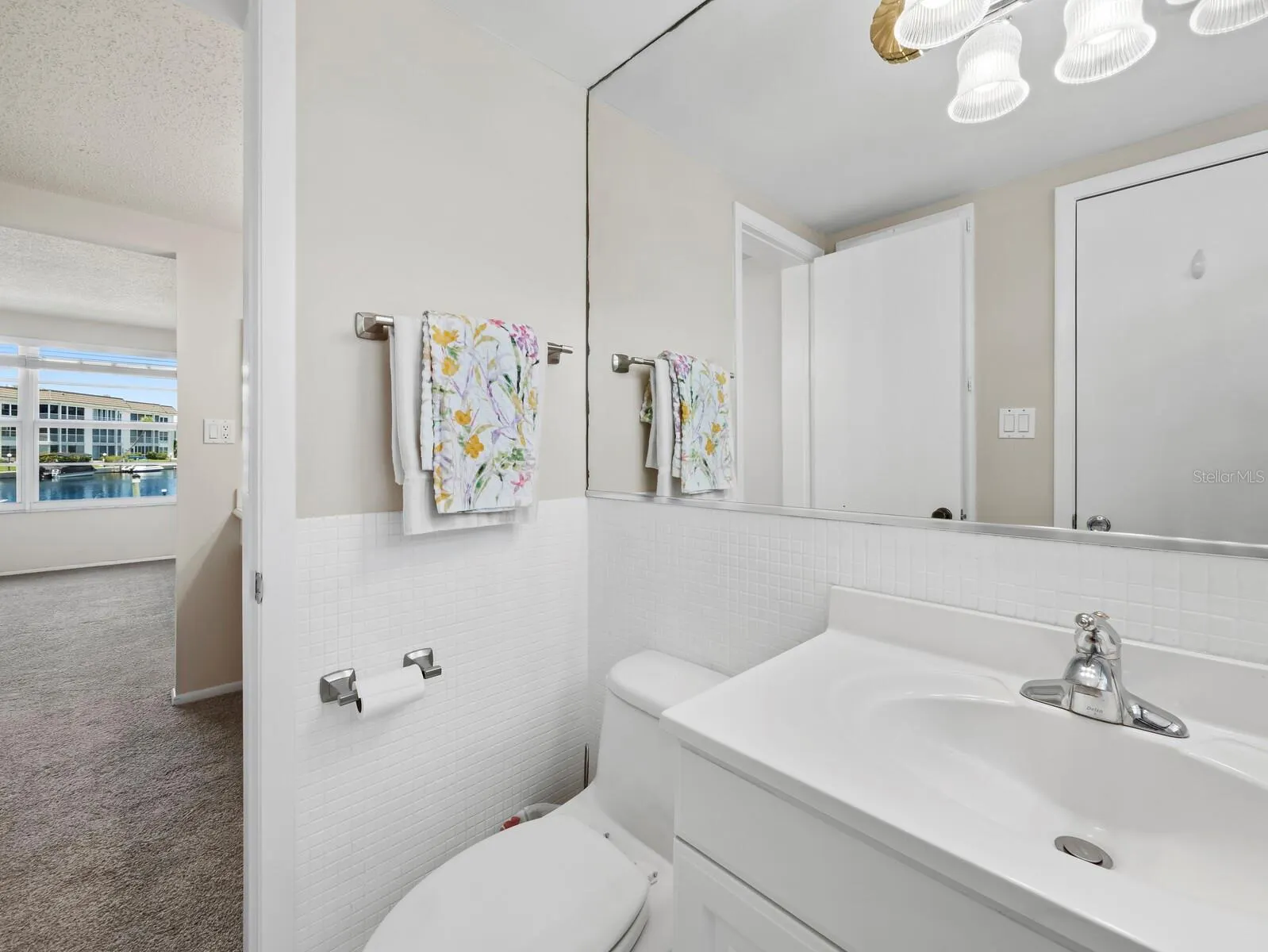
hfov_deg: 102.0
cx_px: 634
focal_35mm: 14
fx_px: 513
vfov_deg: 85.7
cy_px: 476
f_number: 11
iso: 400
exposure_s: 1/4
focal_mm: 7
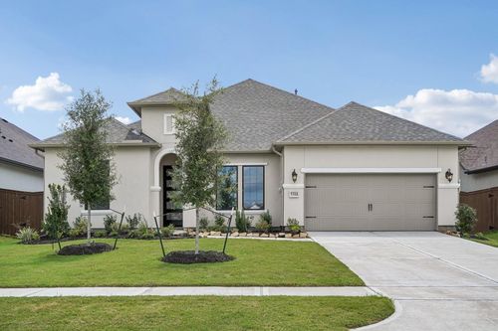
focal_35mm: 33
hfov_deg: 57.2
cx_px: 249
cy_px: 166
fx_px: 456
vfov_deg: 39.9
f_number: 8
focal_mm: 33
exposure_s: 1/1250
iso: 500
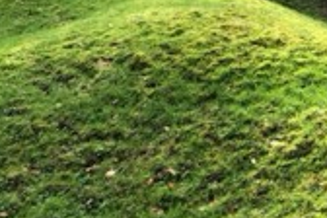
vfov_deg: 13.1
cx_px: 477
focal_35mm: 104
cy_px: 45
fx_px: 945
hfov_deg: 17.8
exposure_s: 1/176
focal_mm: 4
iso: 20
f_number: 1.8
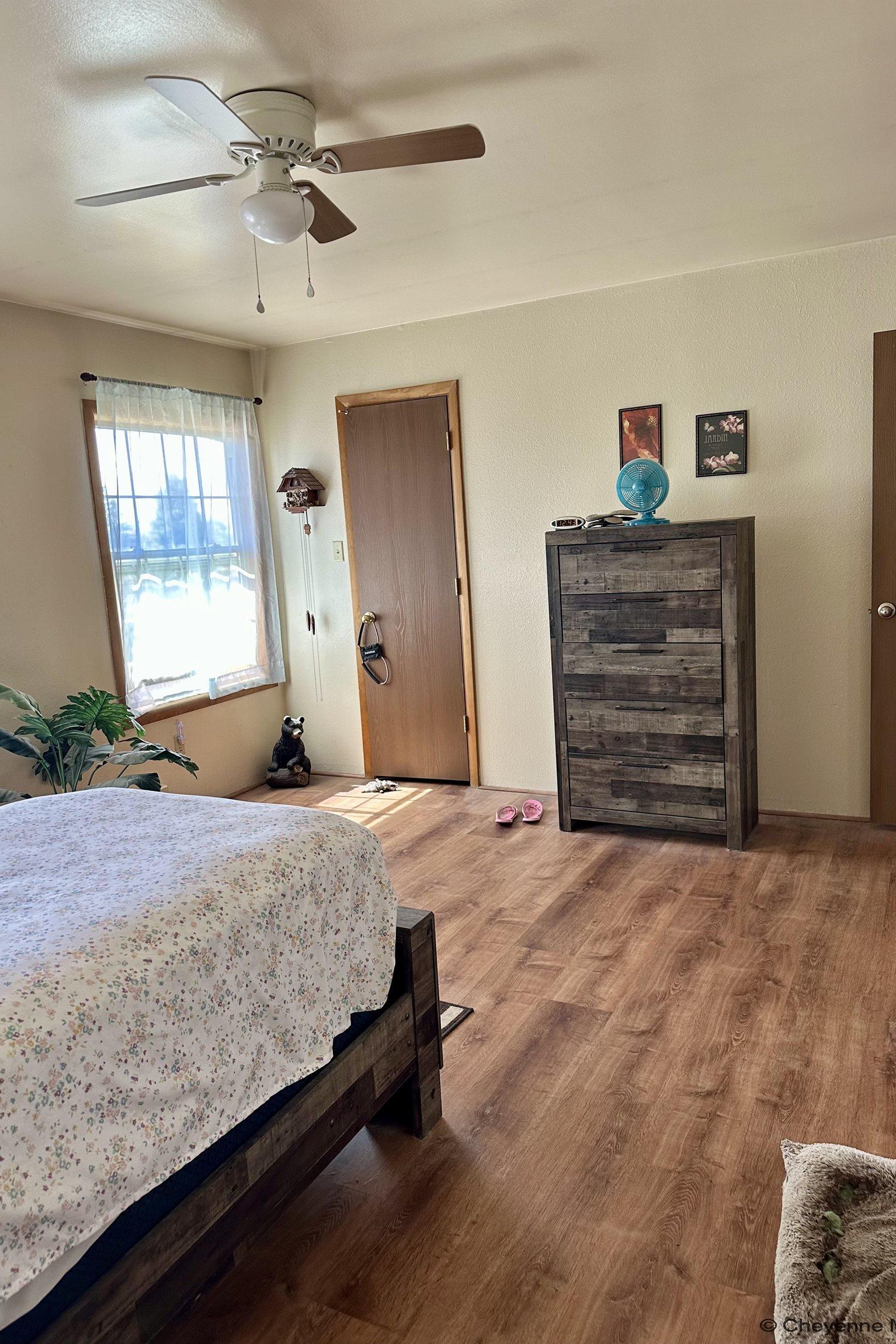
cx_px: 450
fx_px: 933
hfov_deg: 51.3
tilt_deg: -8.1
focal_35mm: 25
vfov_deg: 71.5
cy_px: 672
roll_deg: +3.0
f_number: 1.78
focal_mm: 6.86
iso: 125
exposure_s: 1/121
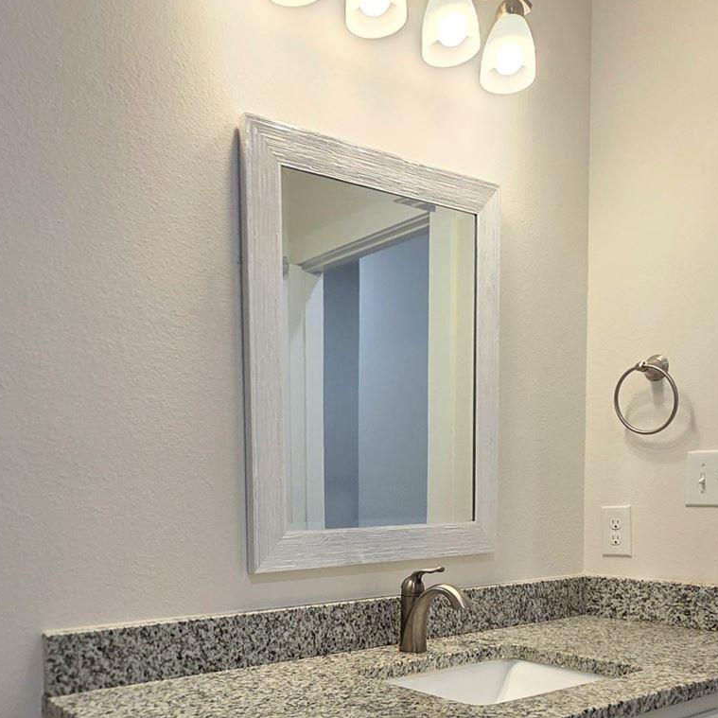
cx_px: 275
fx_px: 727
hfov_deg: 52.1
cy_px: 552
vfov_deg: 50.0
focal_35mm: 31
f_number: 1.9
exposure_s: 1/120
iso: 80
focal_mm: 2.2
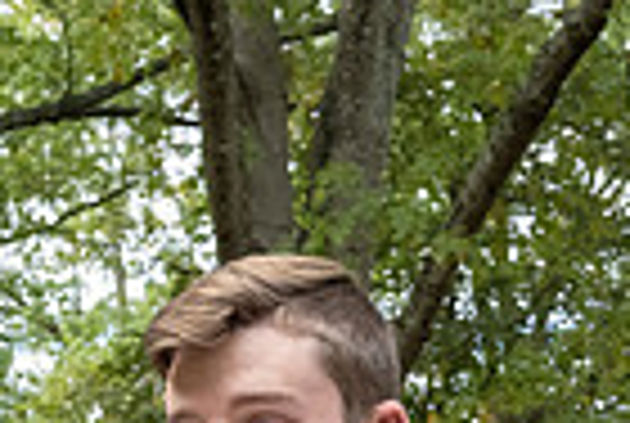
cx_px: 297
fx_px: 1596
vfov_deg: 13.0
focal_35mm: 91
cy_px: 853
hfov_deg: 22.3
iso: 1600
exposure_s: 1/1000
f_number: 4
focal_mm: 22
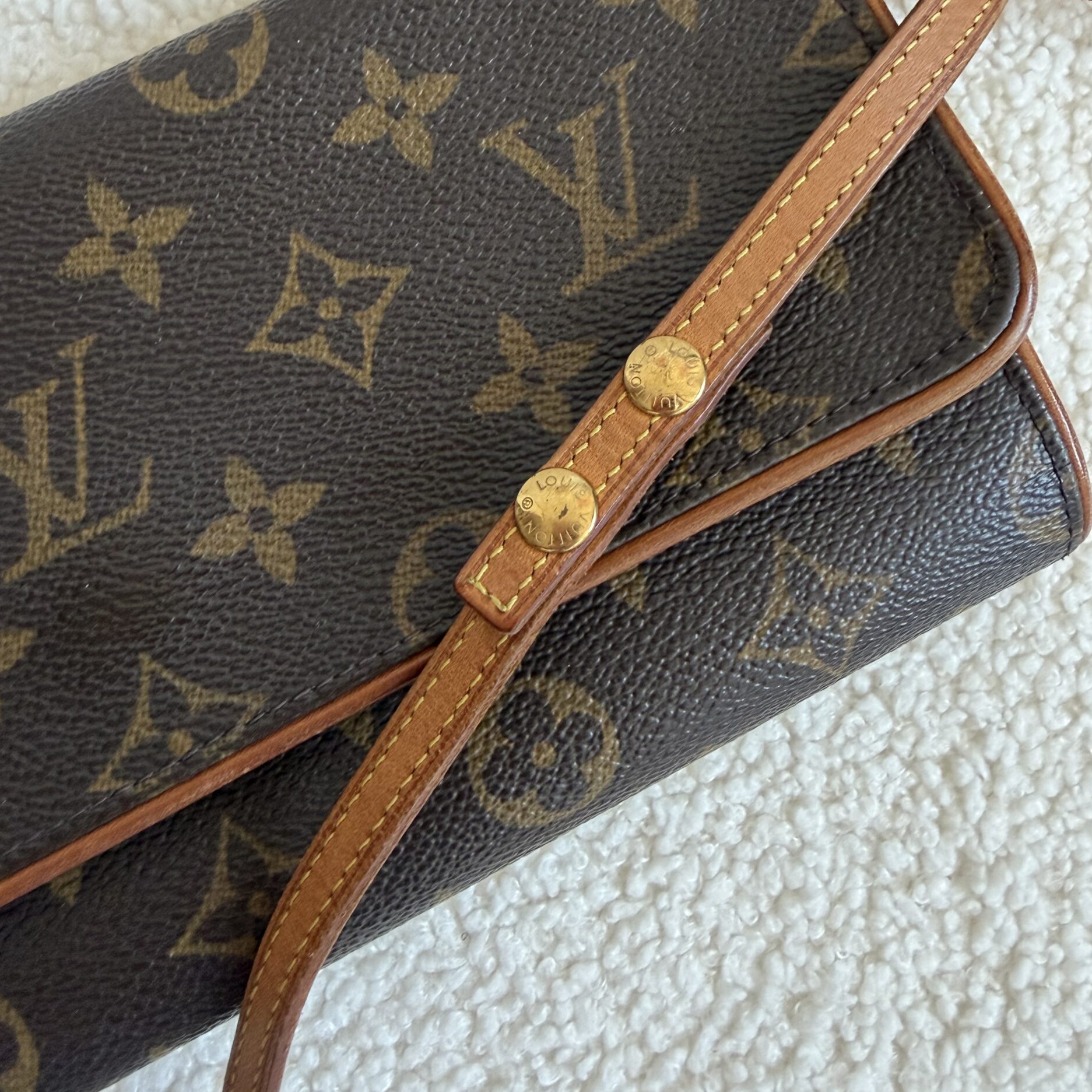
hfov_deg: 55.6
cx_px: 554
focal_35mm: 29
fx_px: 1035
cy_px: 389
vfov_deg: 54.8
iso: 320
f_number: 2.2
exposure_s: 1/90
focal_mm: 2.22
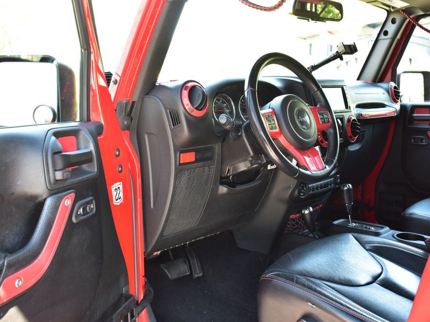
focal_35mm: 40
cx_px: 214
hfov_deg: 46.8
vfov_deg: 35.9
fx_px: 497
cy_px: 162
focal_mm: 24
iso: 400
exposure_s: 1/15
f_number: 6.3
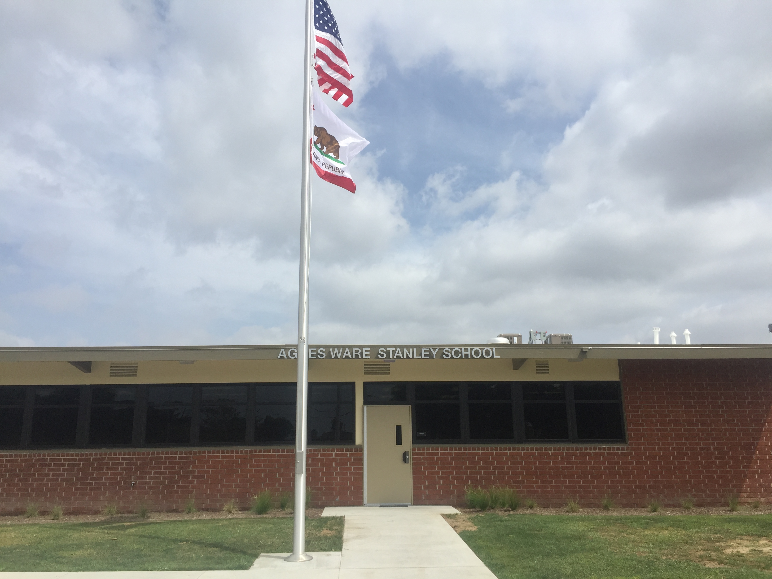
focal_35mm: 29
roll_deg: +0.6
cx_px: 386
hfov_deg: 61.7
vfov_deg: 48.2
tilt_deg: +13.3
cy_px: 290
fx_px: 647
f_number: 2.2
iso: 32
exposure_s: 1/3968
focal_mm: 4.15
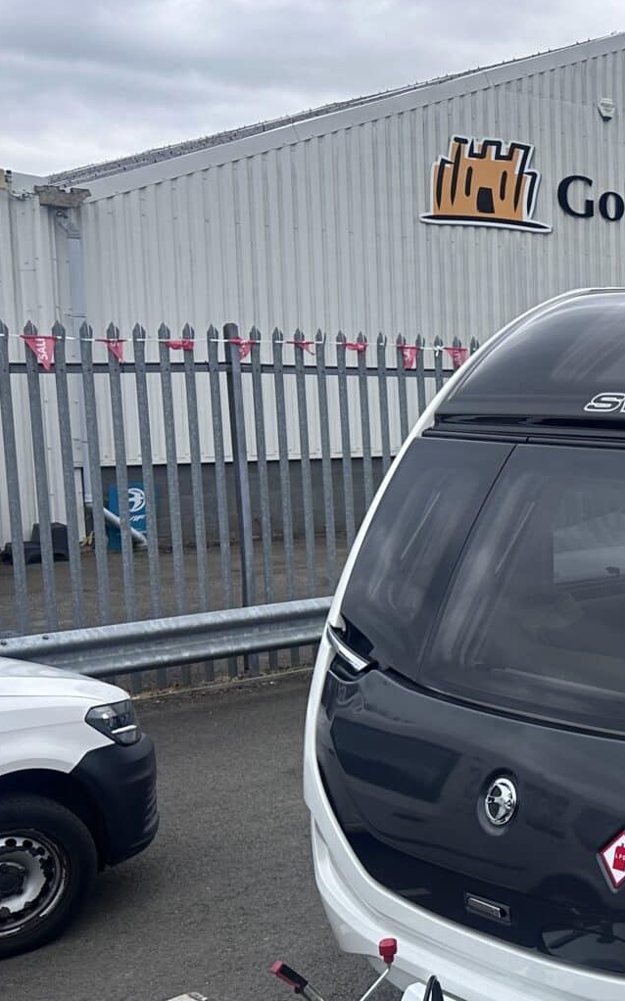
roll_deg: -0.4
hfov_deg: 21.5
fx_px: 1391
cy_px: 554
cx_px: 918
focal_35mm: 51
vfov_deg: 39.5
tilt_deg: -7.4
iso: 80
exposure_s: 1/3058
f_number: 1.78
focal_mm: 6.86
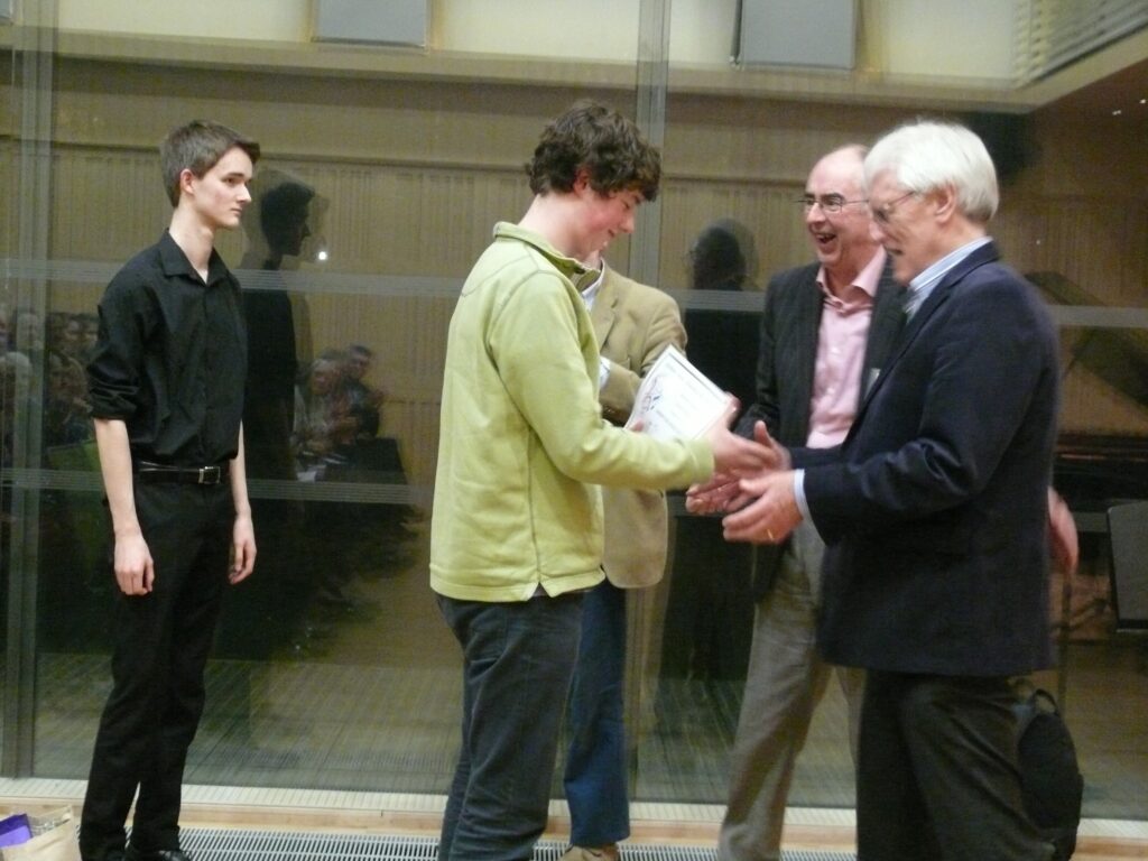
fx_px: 1791
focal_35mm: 54
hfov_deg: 35.5
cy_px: 430
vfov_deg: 27.0
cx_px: 574
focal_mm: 11.4
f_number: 3.2
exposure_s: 1/25
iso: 800
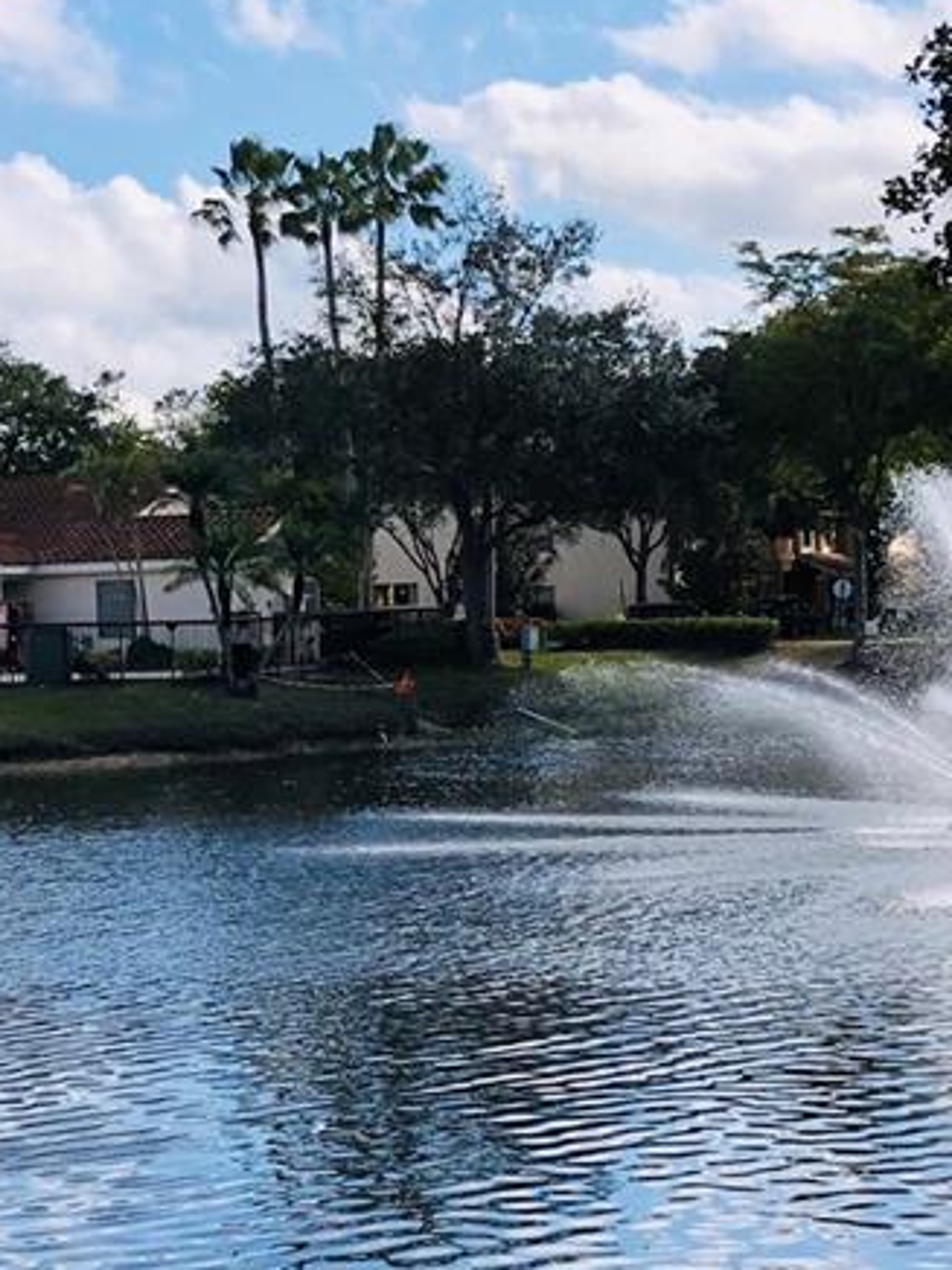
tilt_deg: -2.8
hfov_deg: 19.0
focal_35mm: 77
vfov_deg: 25.2
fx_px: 2824
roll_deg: +1.4
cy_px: 827
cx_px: 213
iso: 20
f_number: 1.8
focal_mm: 3.99
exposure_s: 1/2000
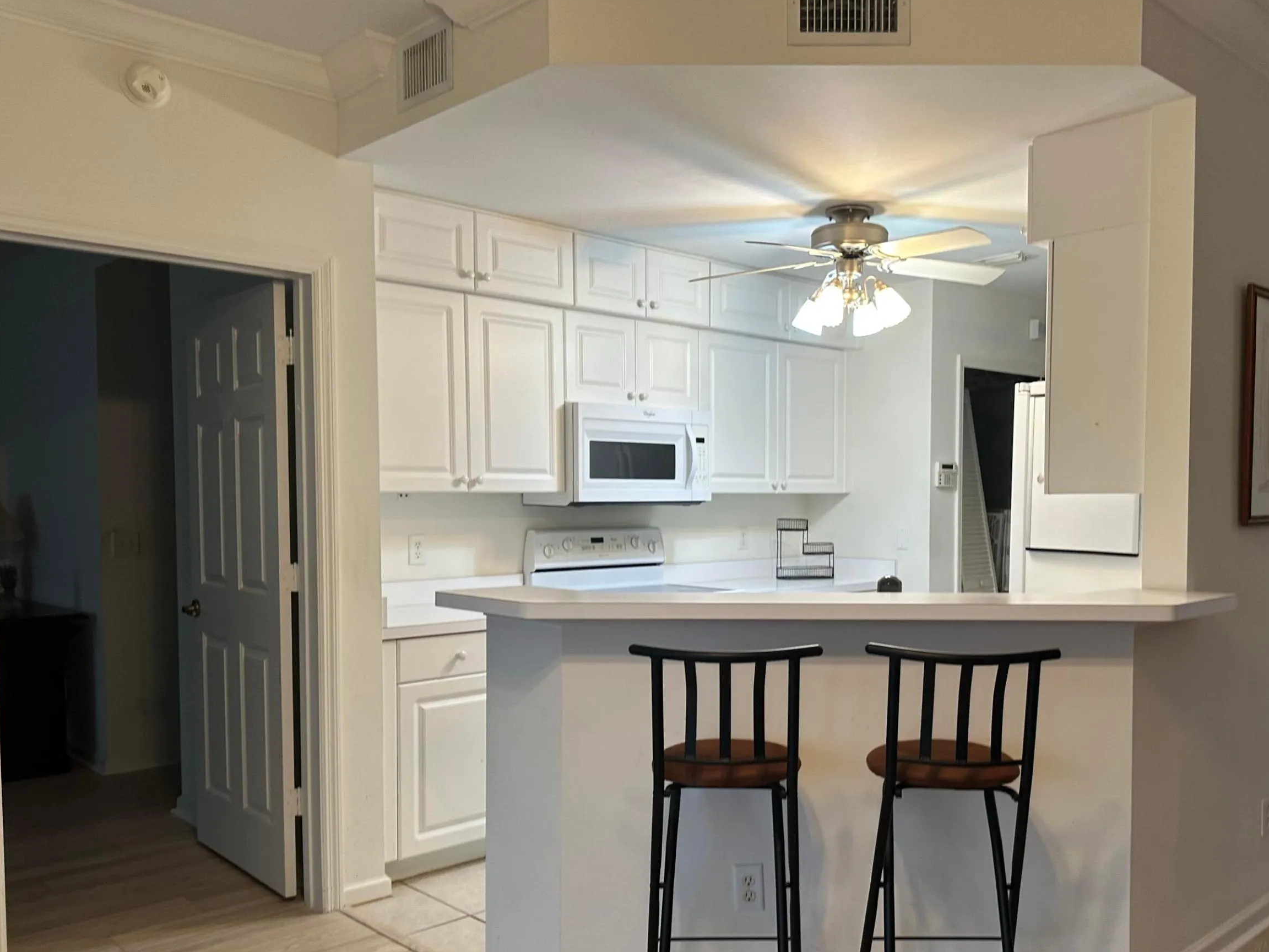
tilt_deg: -2.4
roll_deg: -2.1
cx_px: 755
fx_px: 1100
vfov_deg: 46.7
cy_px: 534
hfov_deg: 59.5
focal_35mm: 30
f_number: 1.78
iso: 125
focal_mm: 6.86
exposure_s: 1/60
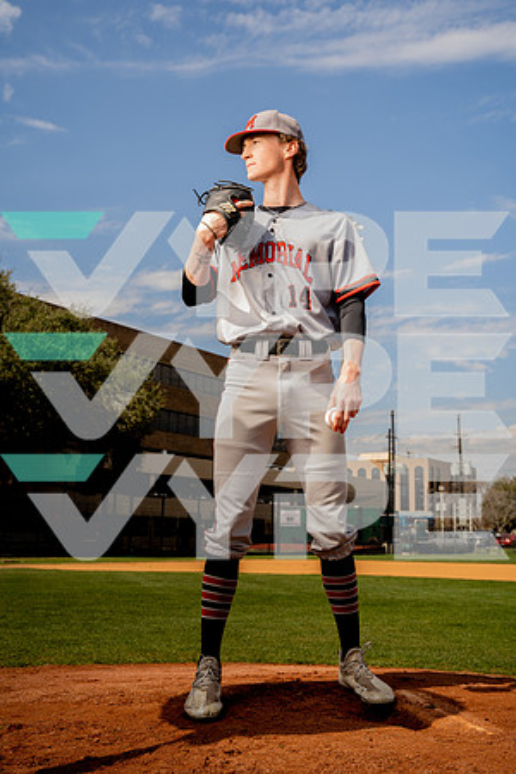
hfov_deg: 33.4
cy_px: 387
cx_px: 258
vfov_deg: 48.5
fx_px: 860
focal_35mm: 40
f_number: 7.1
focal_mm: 40
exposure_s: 1/250
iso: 64
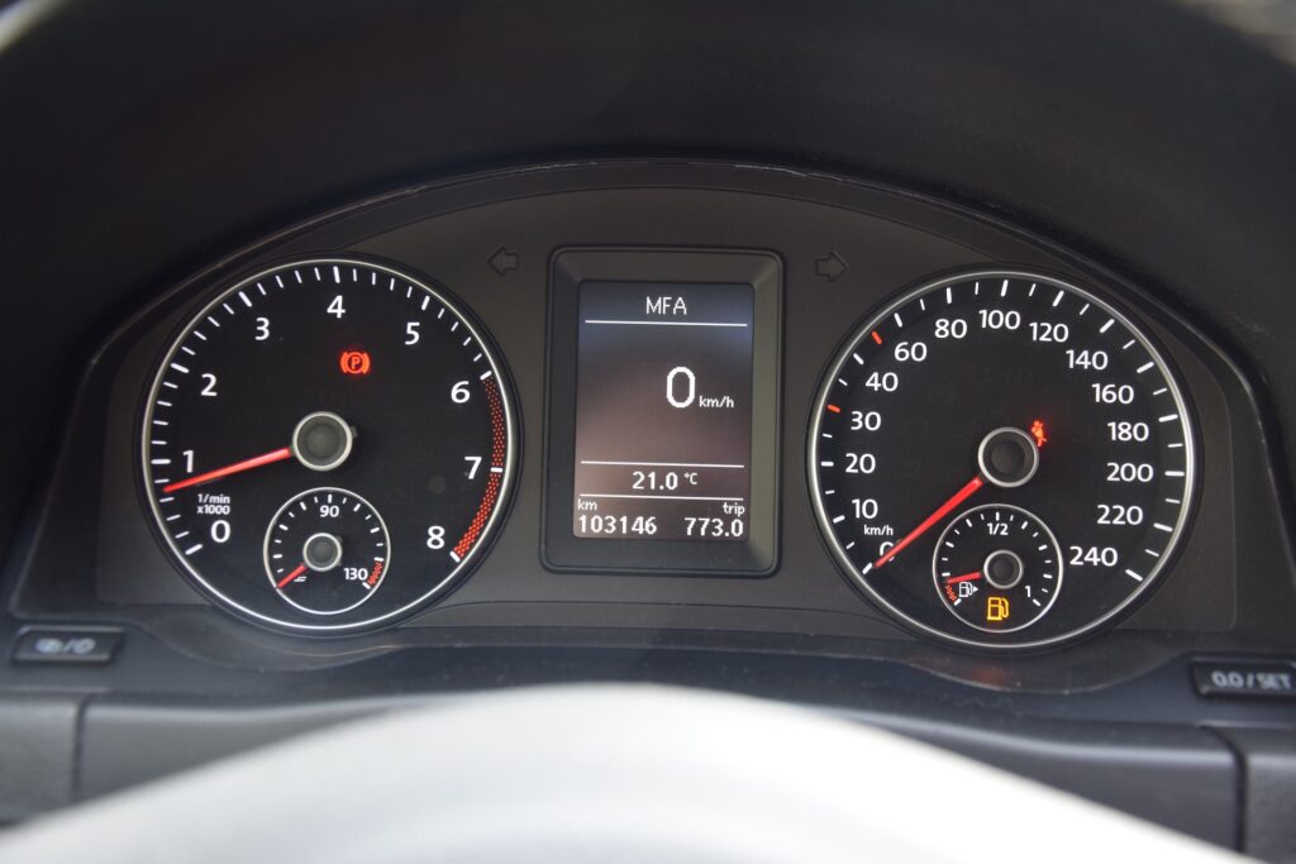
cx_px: 648
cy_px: 432
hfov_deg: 46.4
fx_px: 1512
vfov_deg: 31.9
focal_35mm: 42
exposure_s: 1/60
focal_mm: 28
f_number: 4
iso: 800
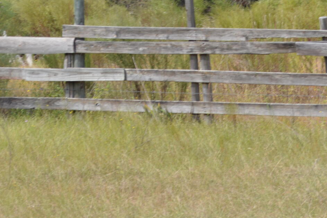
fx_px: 2376
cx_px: 231
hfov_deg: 7.9
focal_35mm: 262
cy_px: -106
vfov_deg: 5.2
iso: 100
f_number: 8
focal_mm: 55
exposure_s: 1/100
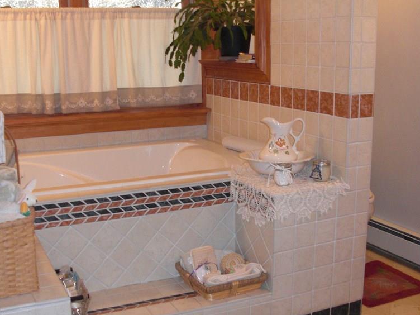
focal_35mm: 49
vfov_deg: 29.7
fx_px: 595
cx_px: 184
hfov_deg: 38.8
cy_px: 147
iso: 200
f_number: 2.8
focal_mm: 6.3
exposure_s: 1/60
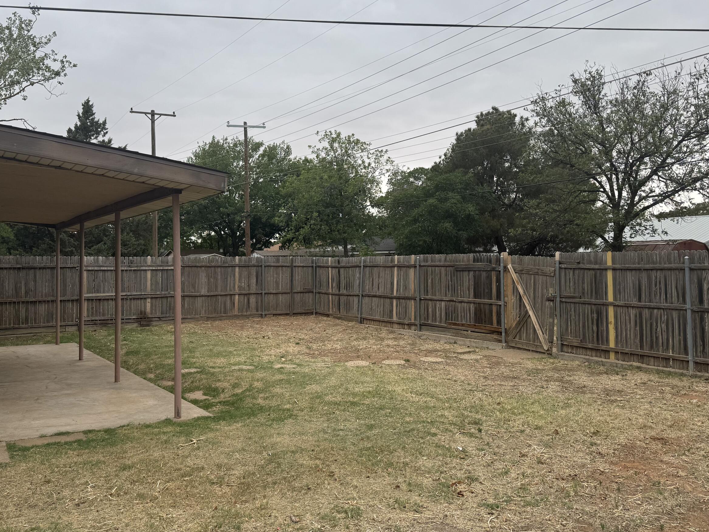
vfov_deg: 45.4
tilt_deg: +1.7
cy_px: 240
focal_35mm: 31
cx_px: 335
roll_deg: +0.2
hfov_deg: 58.3
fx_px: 635
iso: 80
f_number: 1.78
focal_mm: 6.76
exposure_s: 1/1923
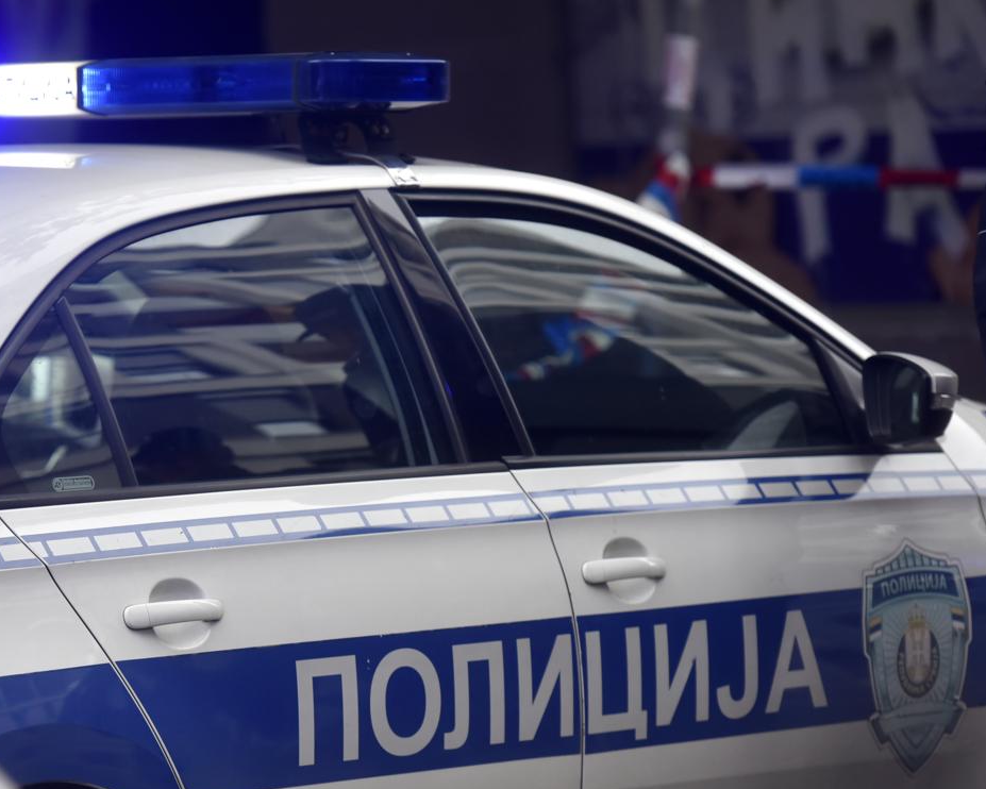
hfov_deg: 7.9
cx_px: 160
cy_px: 534
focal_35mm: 243
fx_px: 7093
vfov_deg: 6.4
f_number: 2.8
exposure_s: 1/800
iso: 800
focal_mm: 150
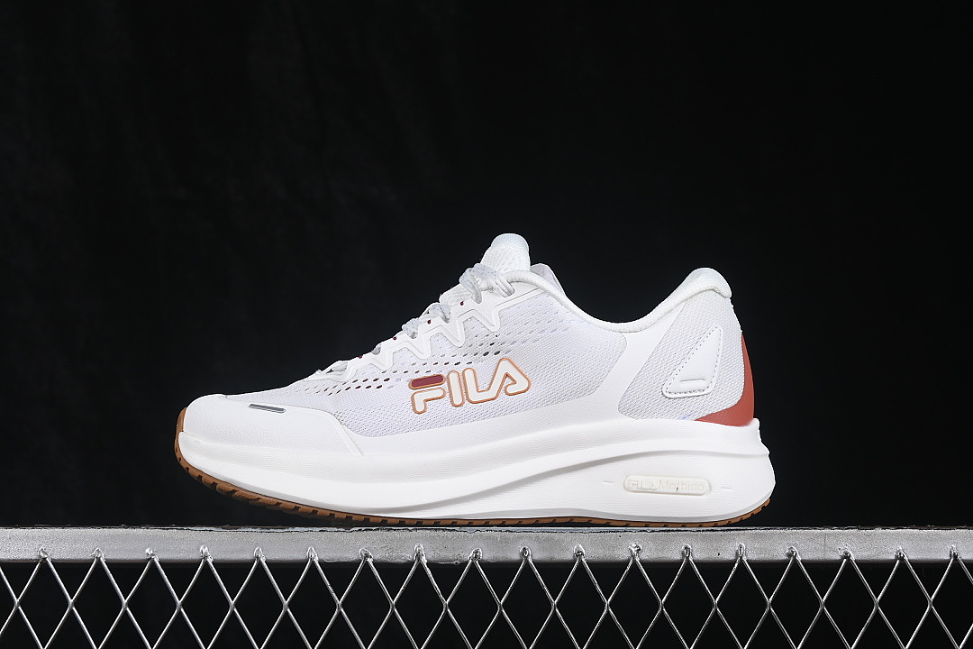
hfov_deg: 27.0
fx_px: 2027
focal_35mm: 75
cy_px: 324
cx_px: 486
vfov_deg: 18.2
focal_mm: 50
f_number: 8
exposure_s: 1/80
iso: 160
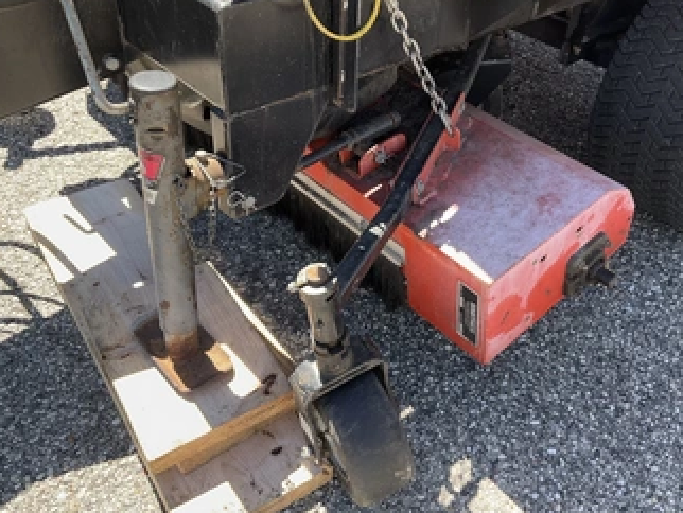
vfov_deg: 39.6
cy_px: 223
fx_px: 711
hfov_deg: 51.2
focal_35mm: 36
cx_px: 380
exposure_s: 1/314
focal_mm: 3
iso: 25
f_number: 1.8
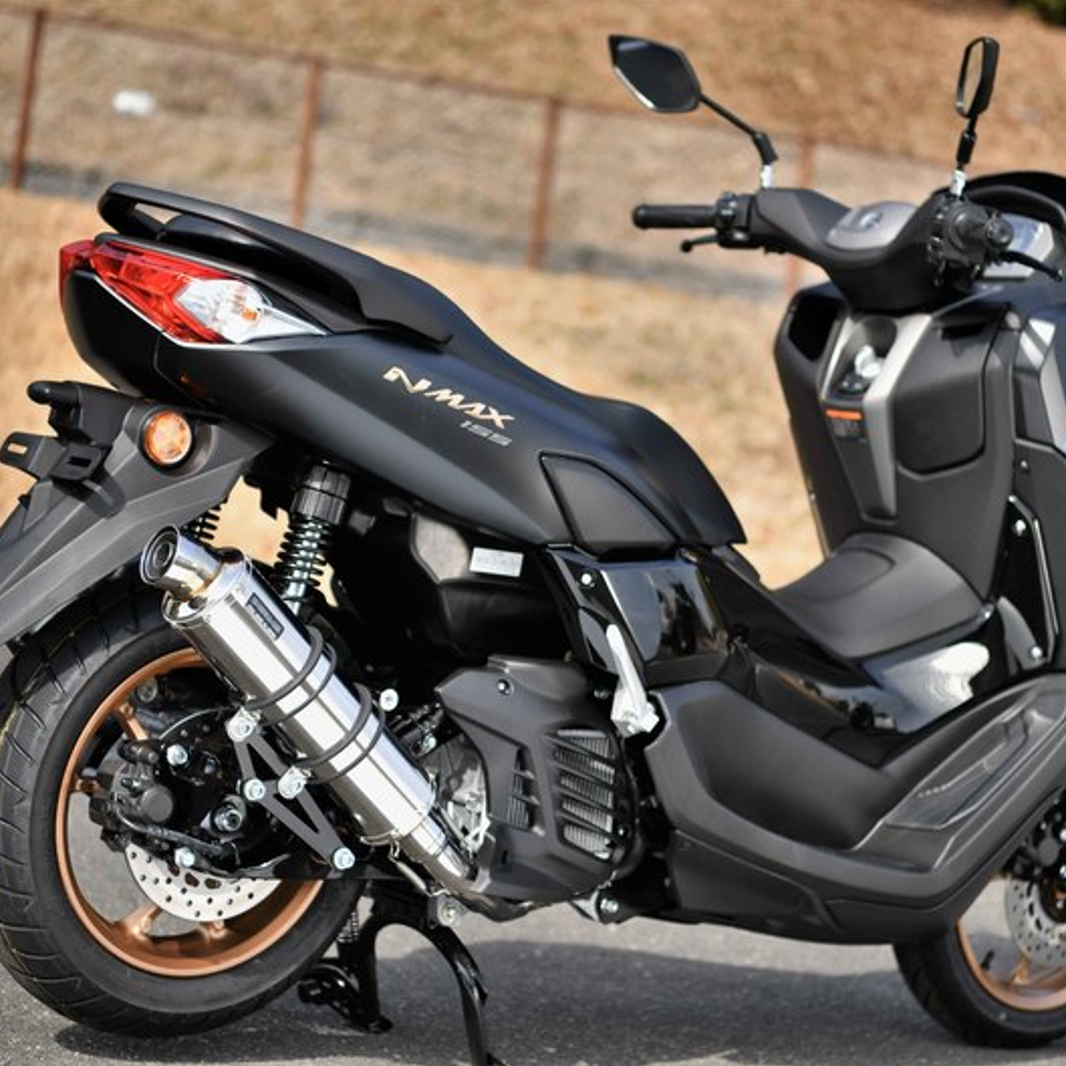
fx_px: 3136
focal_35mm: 90
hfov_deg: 19.3
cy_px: 533
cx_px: 560
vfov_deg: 19.3
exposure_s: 1/3200
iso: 400
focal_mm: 70
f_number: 3.2
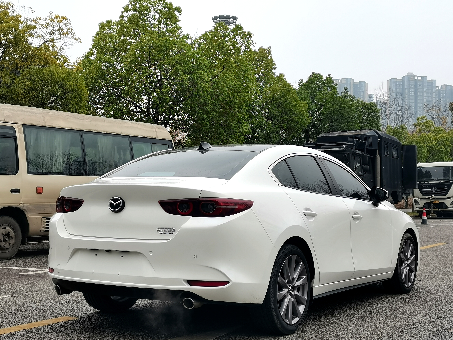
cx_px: 226
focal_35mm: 51
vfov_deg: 28.6
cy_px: 170
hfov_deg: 37.5
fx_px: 667
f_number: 1.8
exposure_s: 1/225
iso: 50
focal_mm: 5.58
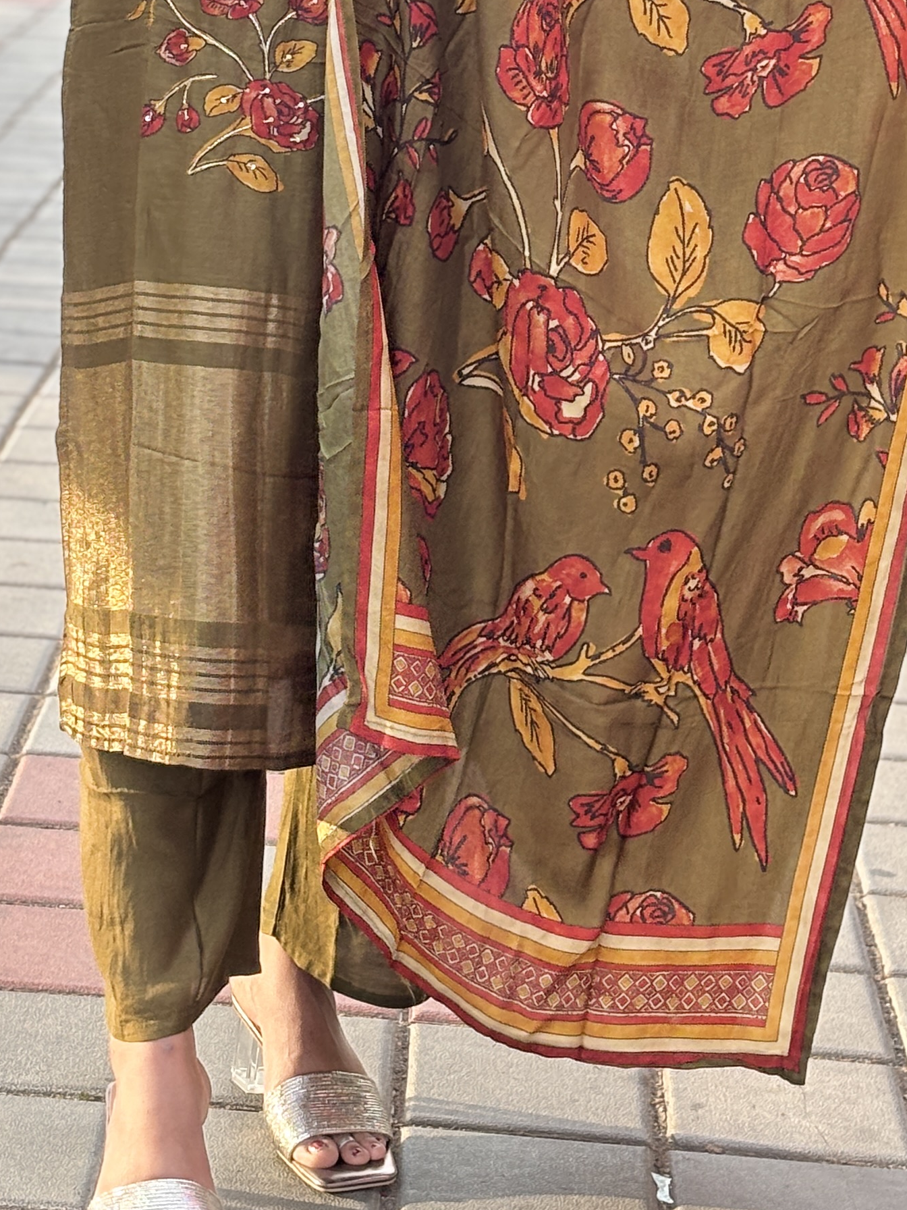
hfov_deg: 12.7
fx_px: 4087
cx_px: 385
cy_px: -30
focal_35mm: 117
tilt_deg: -5.9
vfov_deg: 16.4
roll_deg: -3.7
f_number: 1.6
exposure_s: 1/591
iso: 32
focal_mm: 5.96
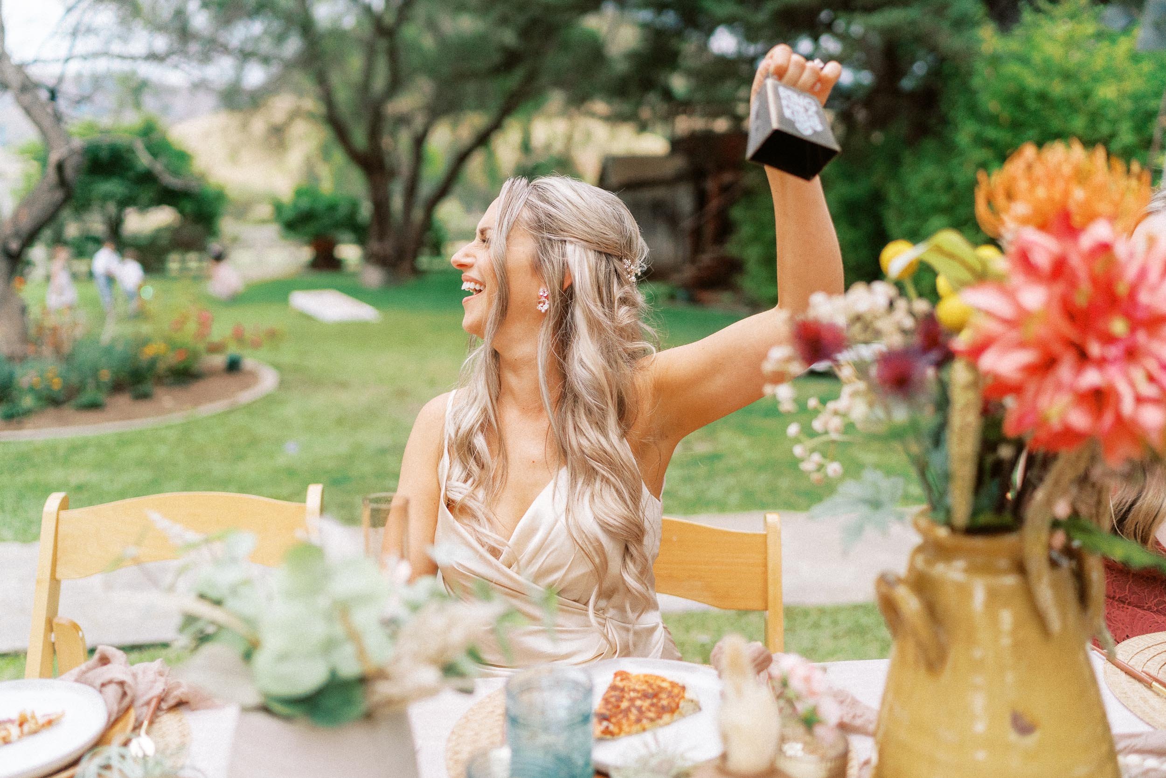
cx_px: 583
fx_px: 1134
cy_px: 389
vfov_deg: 37.9
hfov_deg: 54.4
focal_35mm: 35
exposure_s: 1/800
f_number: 1.8
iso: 640
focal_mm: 35
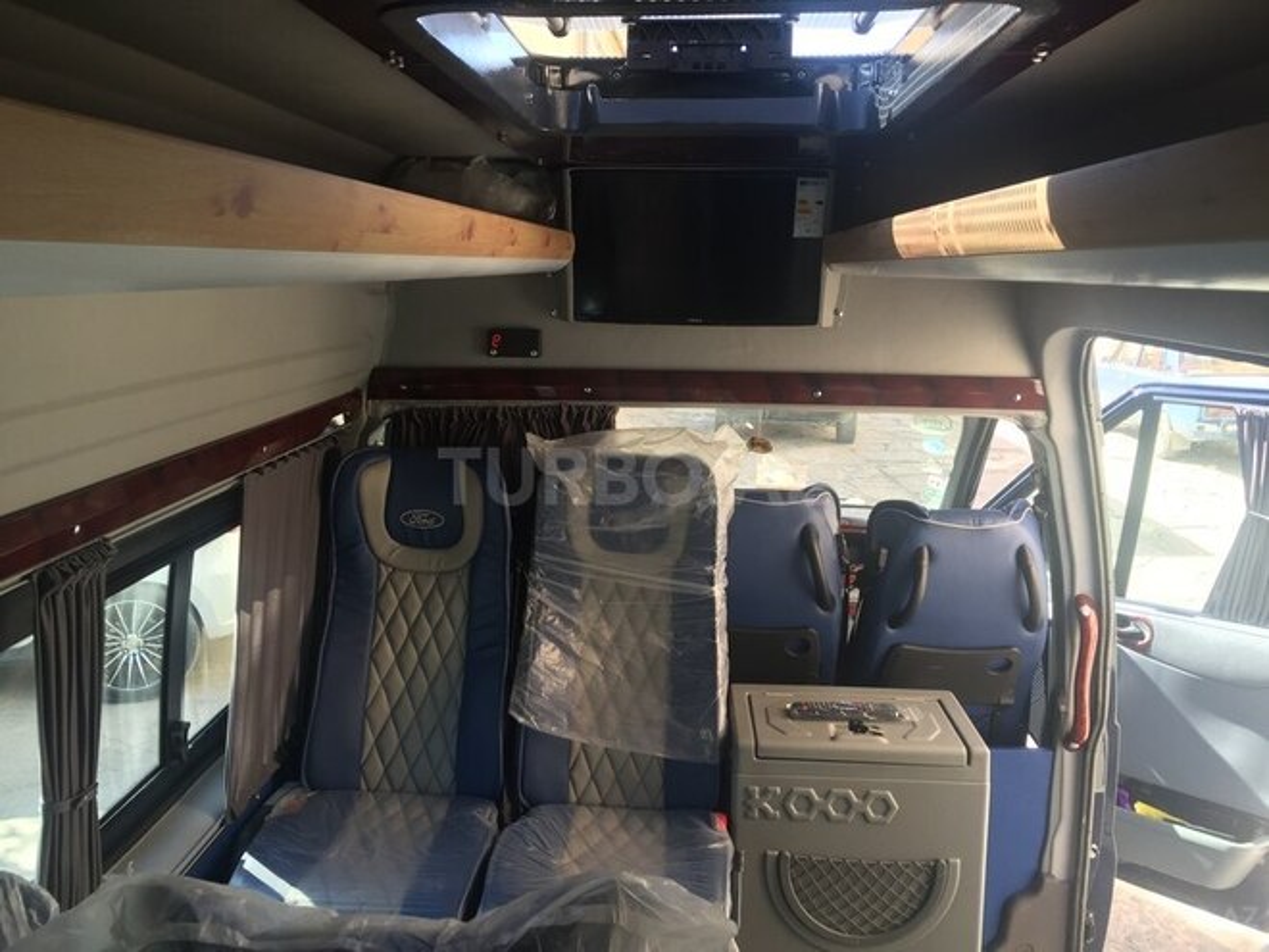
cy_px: 476
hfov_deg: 61.7
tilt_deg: -11.6
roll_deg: -0.5
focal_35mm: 29
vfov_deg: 48.2
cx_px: 634
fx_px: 1063
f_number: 2.2
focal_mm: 4.15
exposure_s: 1/100
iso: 40
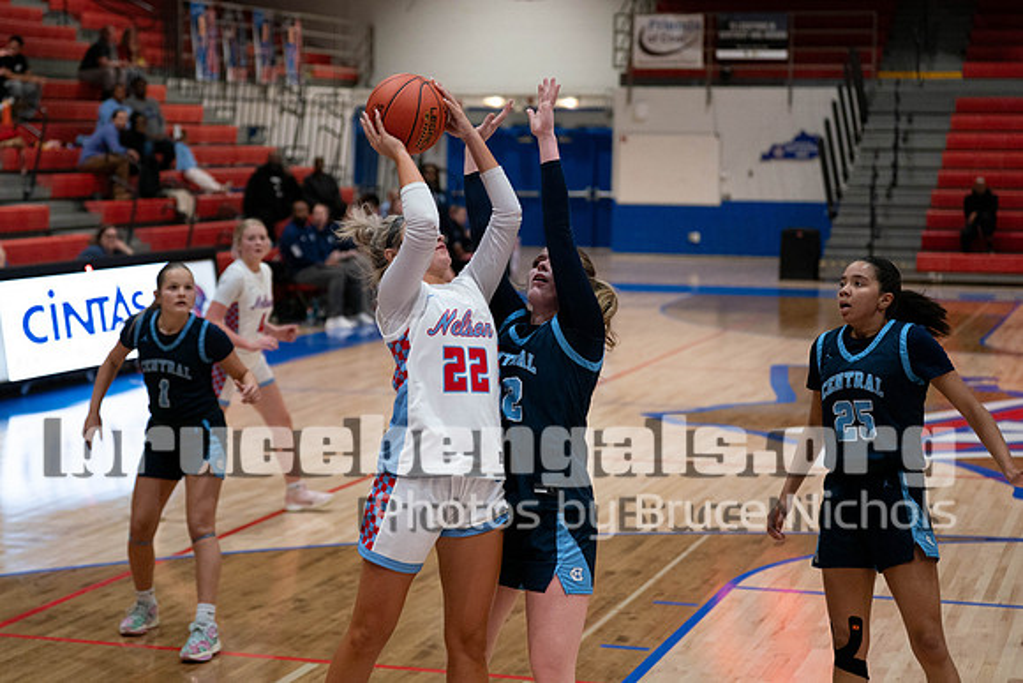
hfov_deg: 26.1
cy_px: 304
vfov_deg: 17.6
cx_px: 457
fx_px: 2206
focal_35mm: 78
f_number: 2.8
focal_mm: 70
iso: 3200
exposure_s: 1/1000
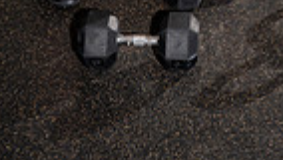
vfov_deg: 8.7
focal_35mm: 123
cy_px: -258
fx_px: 923
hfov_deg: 17.2
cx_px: 239
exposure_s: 1/200
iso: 200
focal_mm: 37
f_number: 8
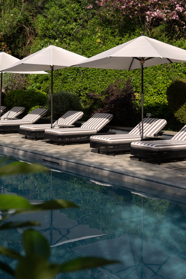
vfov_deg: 37.0
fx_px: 411
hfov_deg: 25.4
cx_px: 65
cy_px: 85
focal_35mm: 53
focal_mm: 33
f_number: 4
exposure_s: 1/640
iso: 50
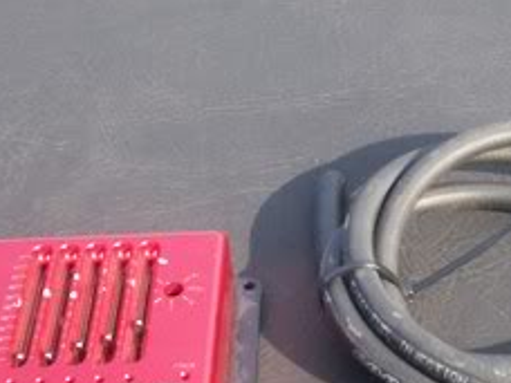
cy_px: 195
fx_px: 1491
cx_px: 475
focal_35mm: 101
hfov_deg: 19.1
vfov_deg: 14.6
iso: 100
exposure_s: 1/138
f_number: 4.5
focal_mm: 5.9
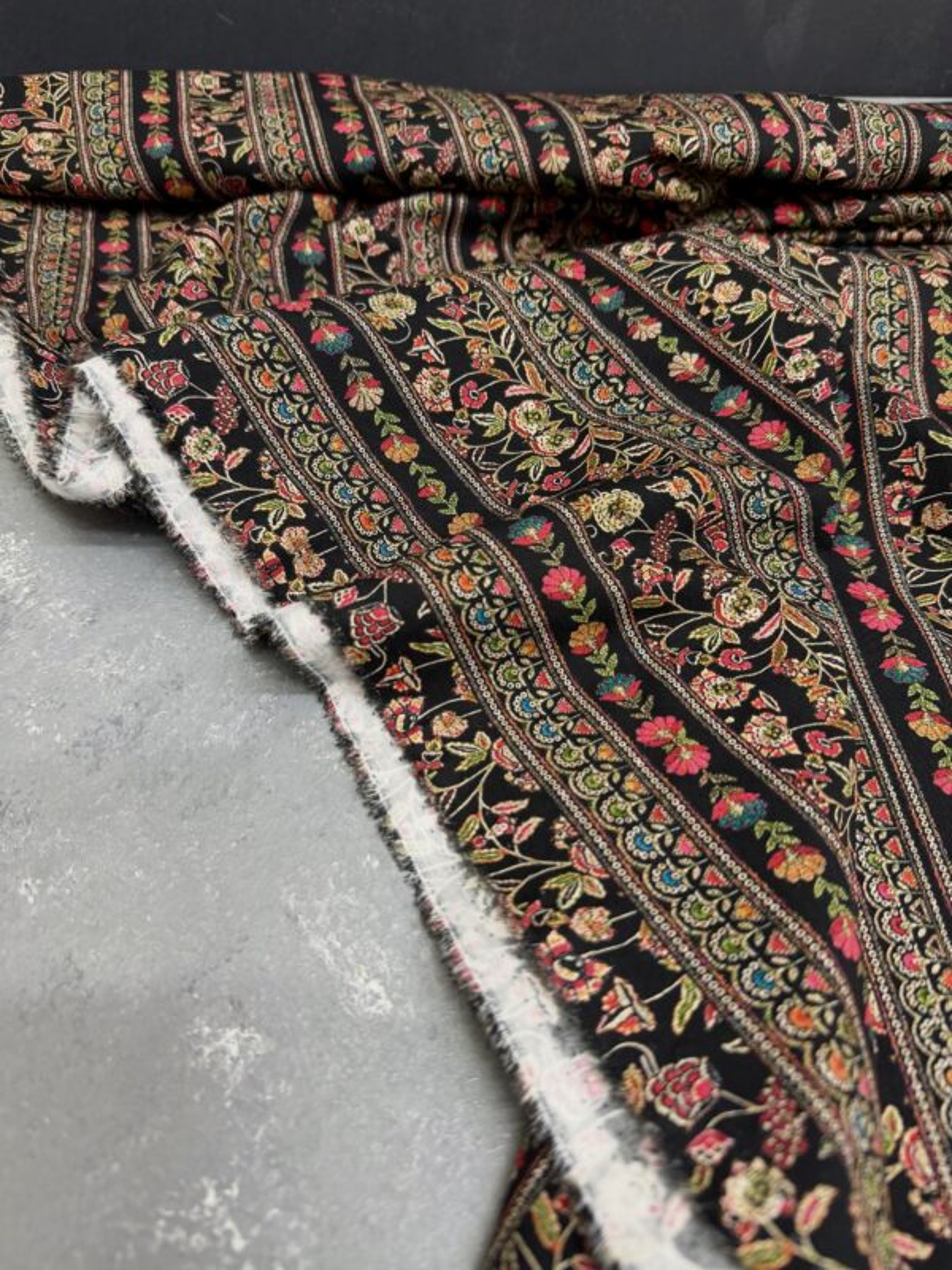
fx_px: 880
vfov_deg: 71.6
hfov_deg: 56.8
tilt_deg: -51.7
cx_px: 476
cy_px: 635
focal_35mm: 24
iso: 200
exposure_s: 1/98
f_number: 1.78
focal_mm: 6.76
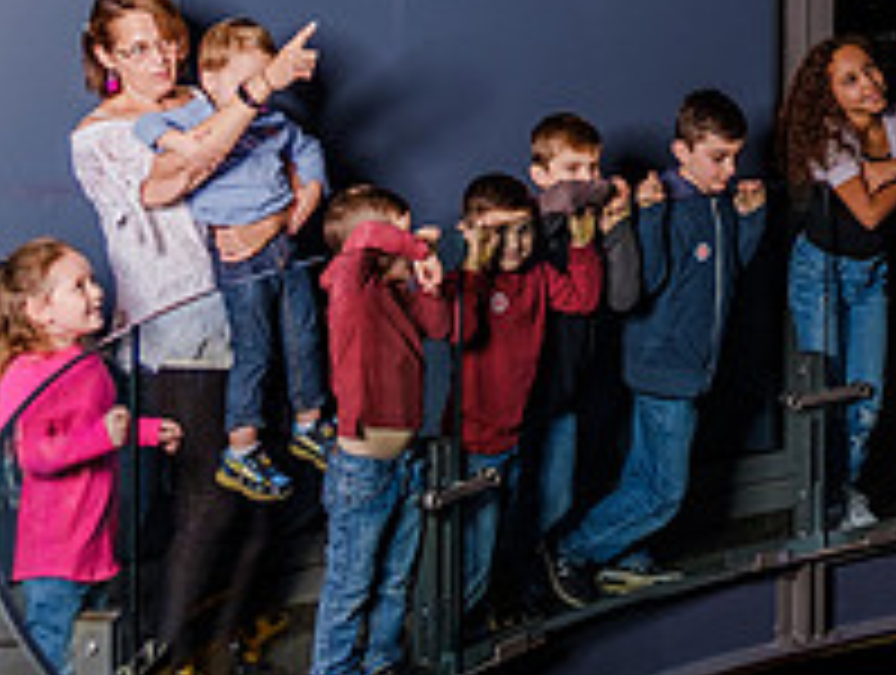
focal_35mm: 79
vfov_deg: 18.1
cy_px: -51
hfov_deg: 23.7
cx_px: 868
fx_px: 2049
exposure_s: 1/125
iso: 200
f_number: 2.8
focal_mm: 16
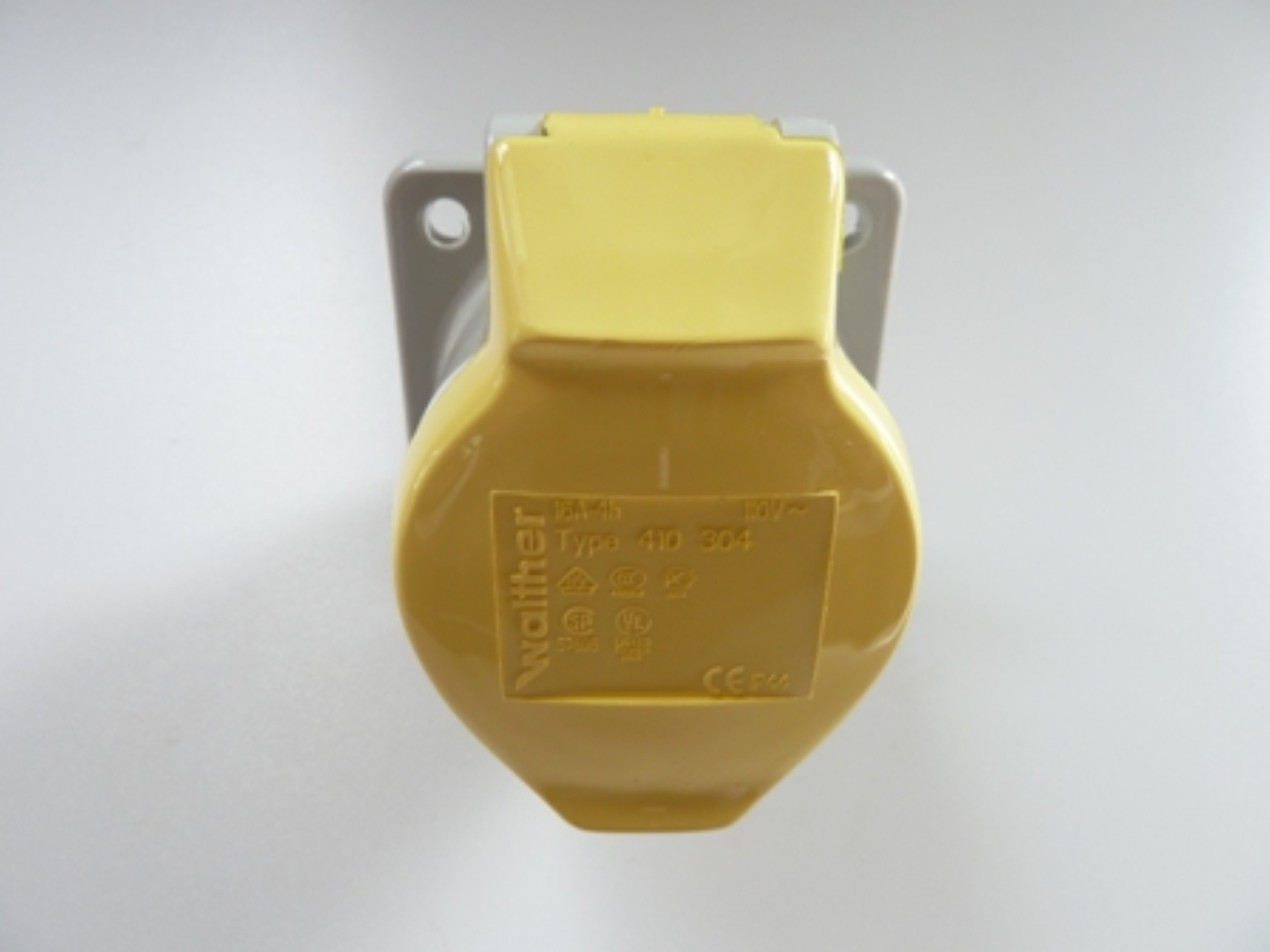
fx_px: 917
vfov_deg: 54.9
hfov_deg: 69.4
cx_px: 635
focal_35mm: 25
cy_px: 476
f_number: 3.3
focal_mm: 4.1
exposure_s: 1/40
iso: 80
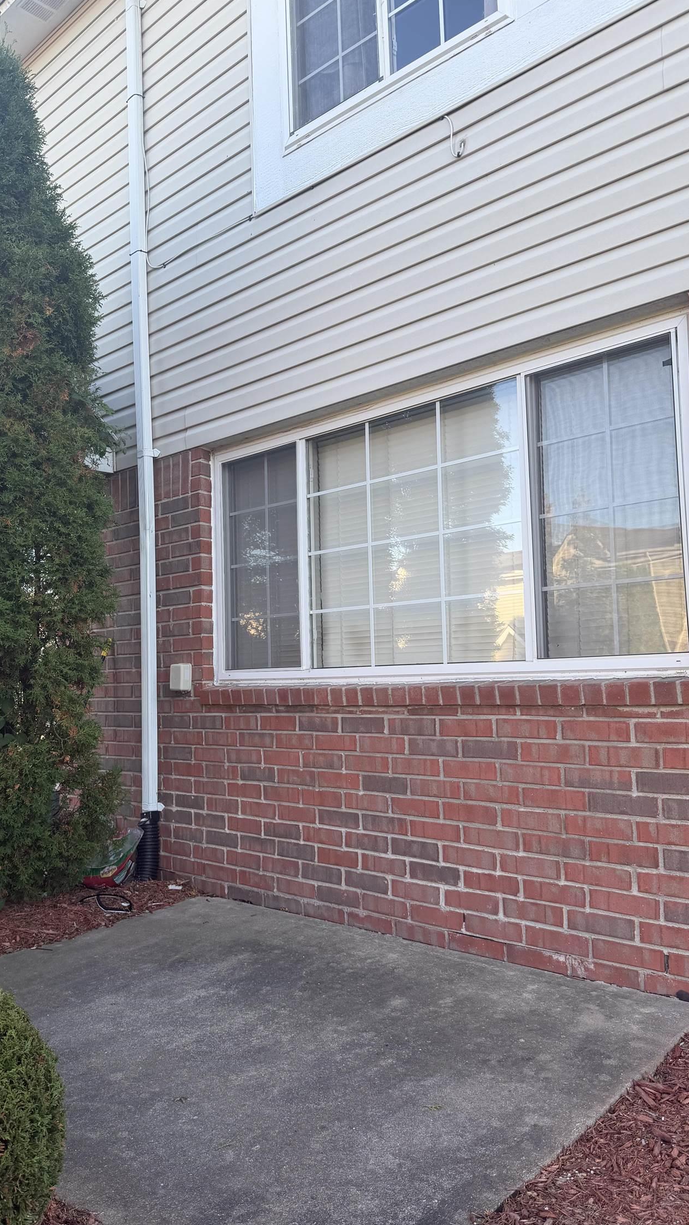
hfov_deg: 42.8
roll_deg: +1.5
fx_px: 877
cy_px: 629
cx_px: 297
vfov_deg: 69.8
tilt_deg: +4.7
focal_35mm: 27
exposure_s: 1/387
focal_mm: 6.76
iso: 80
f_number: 1.78
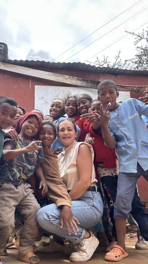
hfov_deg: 35.5
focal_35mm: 33
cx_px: 62
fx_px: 230
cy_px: 133
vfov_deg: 59.5
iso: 25
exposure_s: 1/541
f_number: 1.9
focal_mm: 2.69
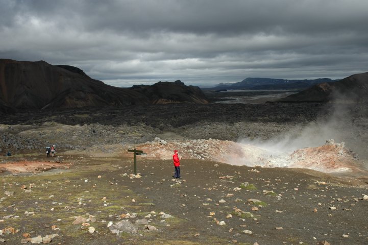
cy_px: 122
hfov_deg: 51.3
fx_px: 383
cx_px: 184
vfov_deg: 35.5
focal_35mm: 38
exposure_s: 1/320
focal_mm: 25
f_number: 9
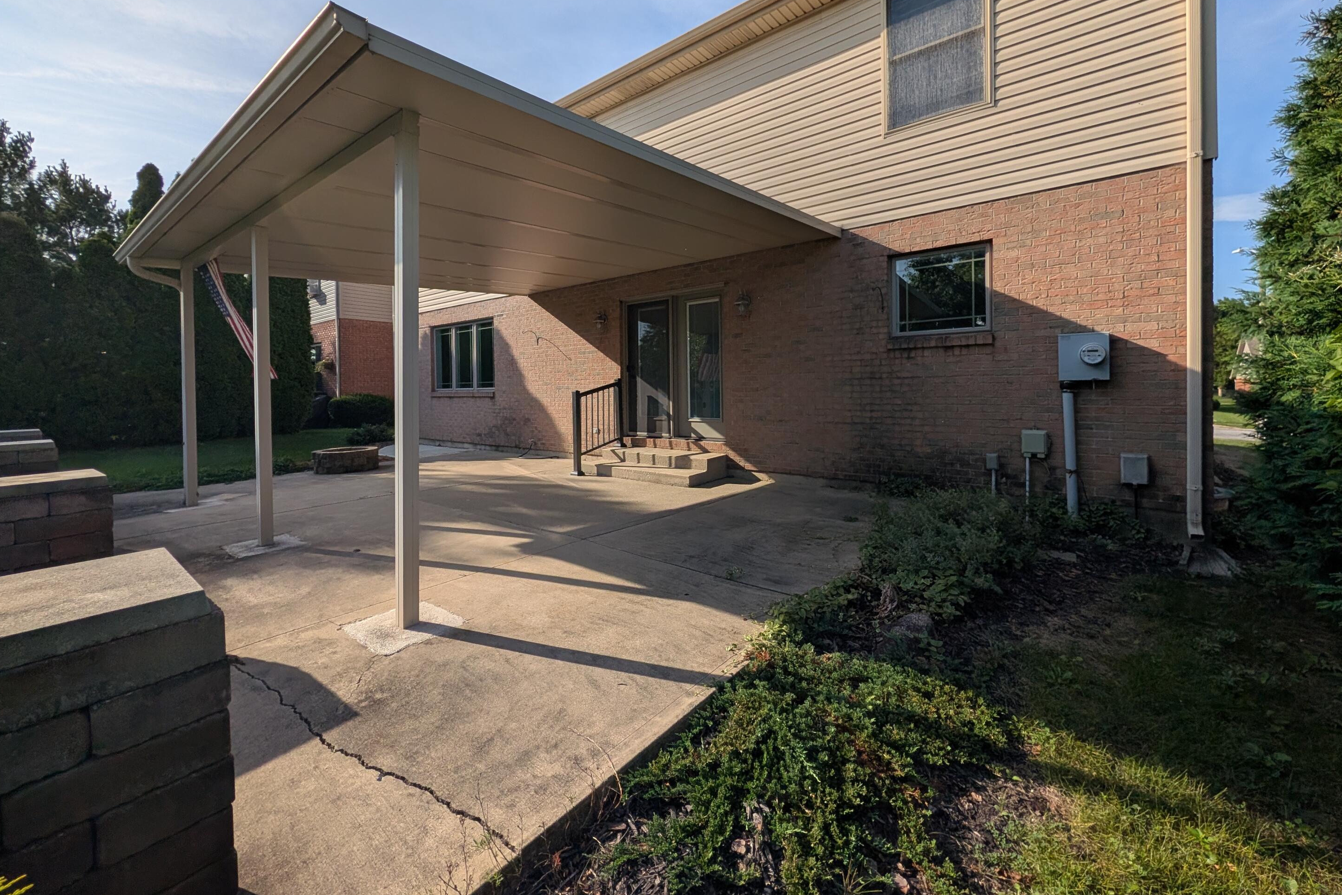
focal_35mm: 13
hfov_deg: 108.3
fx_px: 485
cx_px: 657
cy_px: 392
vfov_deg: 85.0
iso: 49
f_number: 1.7
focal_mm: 2.02
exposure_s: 1/5319
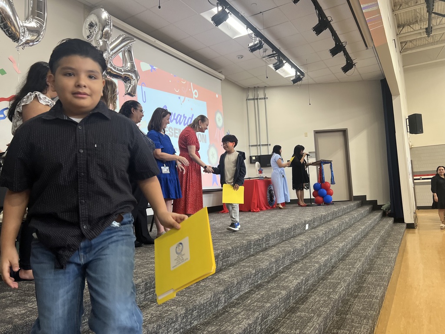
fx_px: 334
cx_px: 222
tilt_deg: +4.0
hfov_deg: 67.3
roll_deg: +3.7
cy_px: 167
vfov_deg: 53.1
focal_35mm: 26
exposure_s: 1/60
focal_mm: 5.7
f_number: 1.5
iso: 100
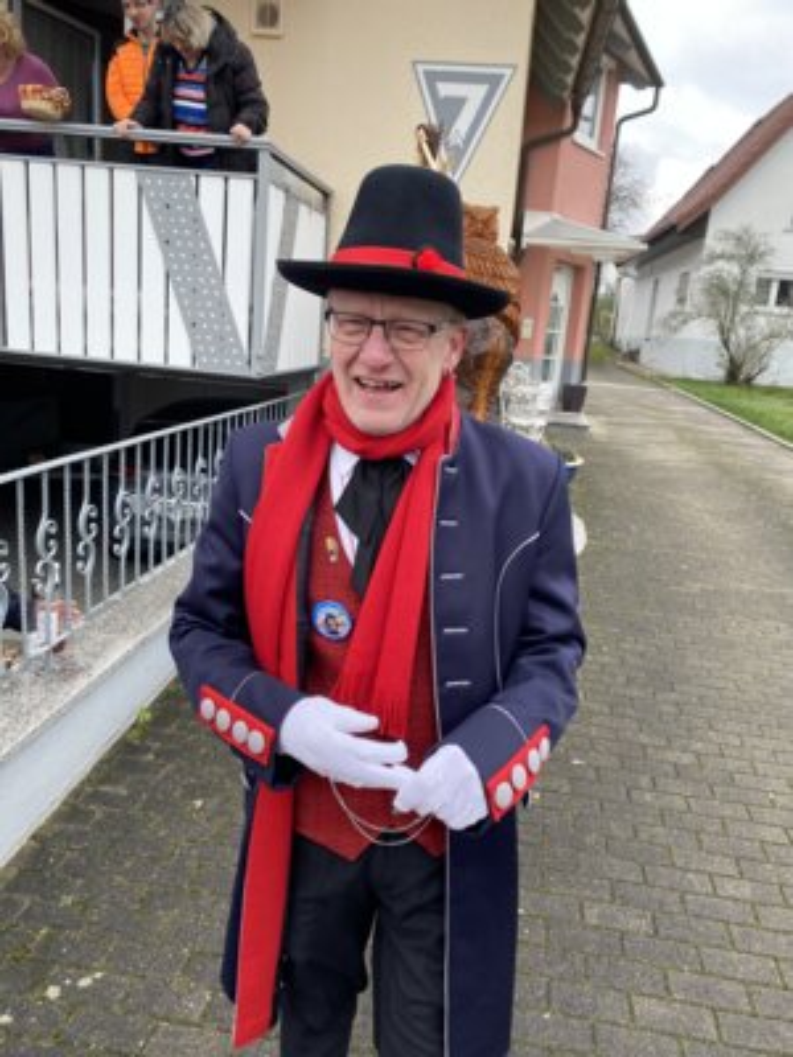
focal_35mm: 26
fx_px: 794
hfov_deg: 53.1
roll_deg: -4.2
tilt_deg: -13.0
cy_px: 528
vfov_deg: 67.3
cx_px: 396
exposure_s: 1/146
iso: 32
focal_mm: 4.25
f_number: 1.8
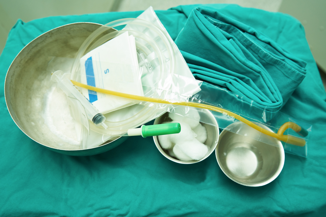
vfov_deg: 41.1
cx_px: 163
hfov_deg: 58.7
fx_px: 290
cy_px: 108
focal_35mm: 32
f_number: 5.6
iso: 640
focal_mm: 32
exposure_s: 1/40
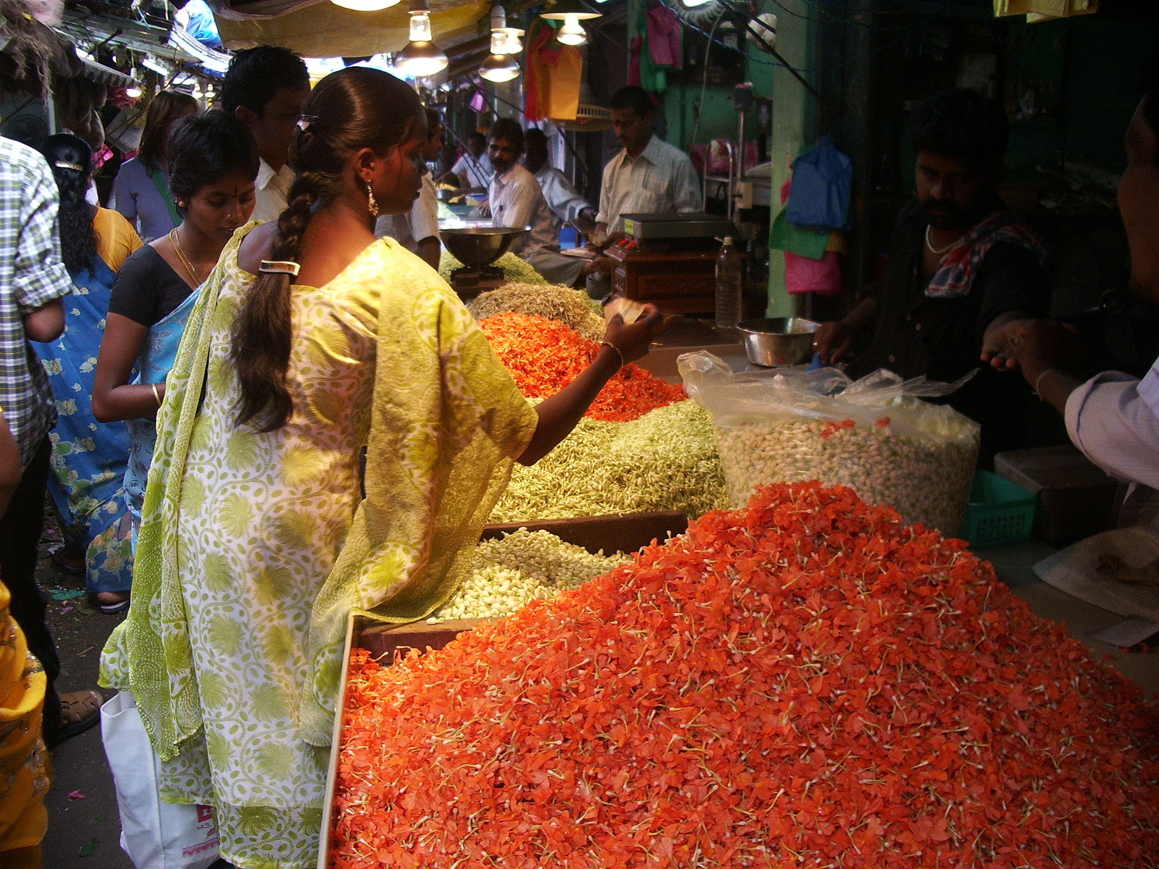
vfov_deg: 40.7
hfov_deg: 52.6
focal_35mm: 35
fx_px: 1172
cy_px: 434
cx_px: 580
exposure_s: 1/60
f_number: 2.6
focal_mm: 5.8
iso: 100
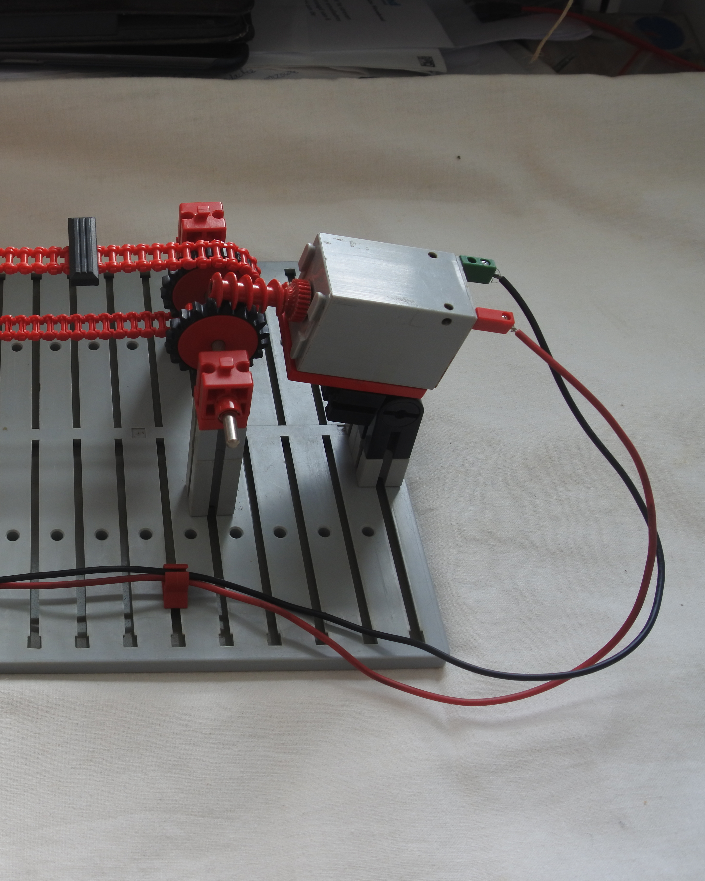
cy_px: 440
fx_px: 1121
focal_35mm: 43
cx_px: 48
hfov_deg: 32.8
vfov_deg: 42.9
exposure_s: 1/100
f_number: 8
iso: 200
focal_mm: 11.4
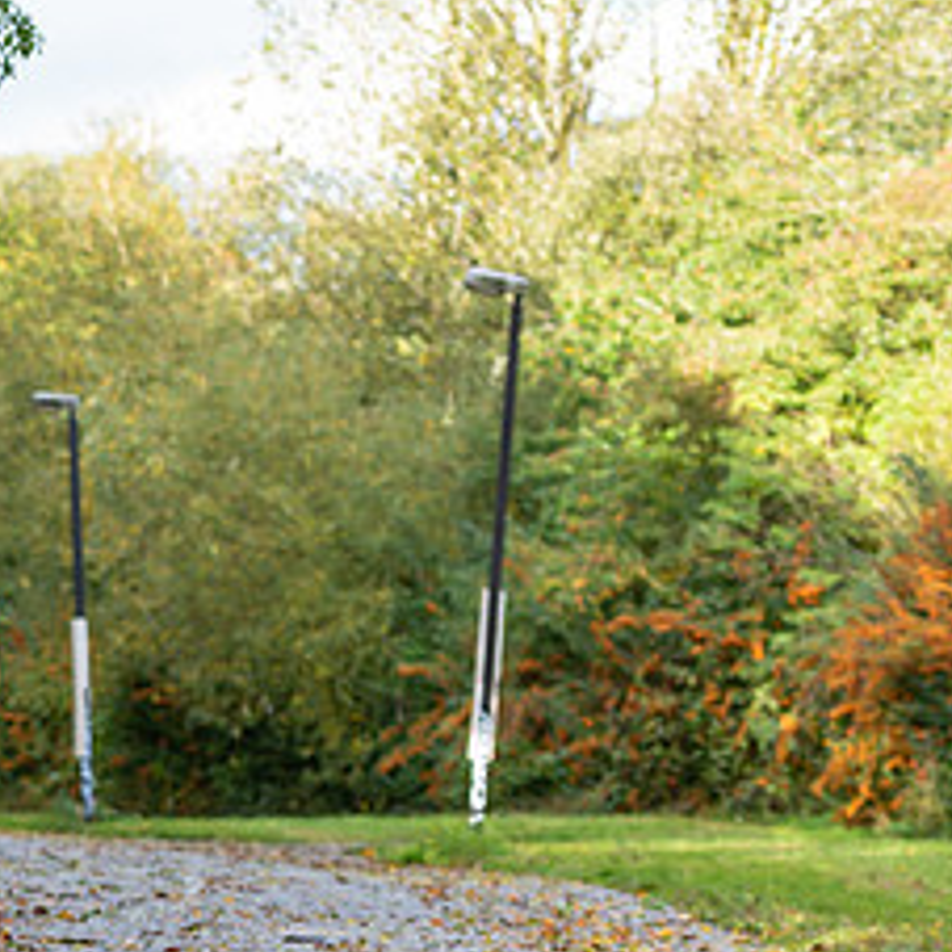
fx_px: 7312
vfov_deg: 7.4
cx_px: -358
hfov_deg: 7.4
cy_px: 737
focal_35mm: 235
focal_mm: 92
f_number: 3.2
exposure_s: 1/500
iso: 200
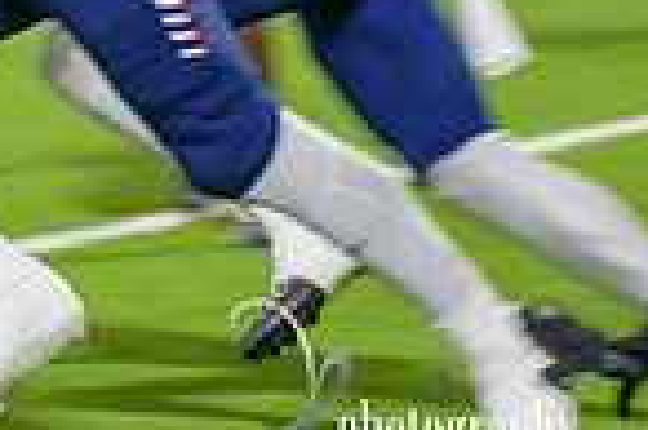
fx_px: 10374
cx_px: -581
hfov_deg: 3.6
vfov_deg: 2.4
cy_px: -233
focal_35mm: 577
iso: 1250
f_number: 2.8
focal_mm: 145
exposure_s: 1/250
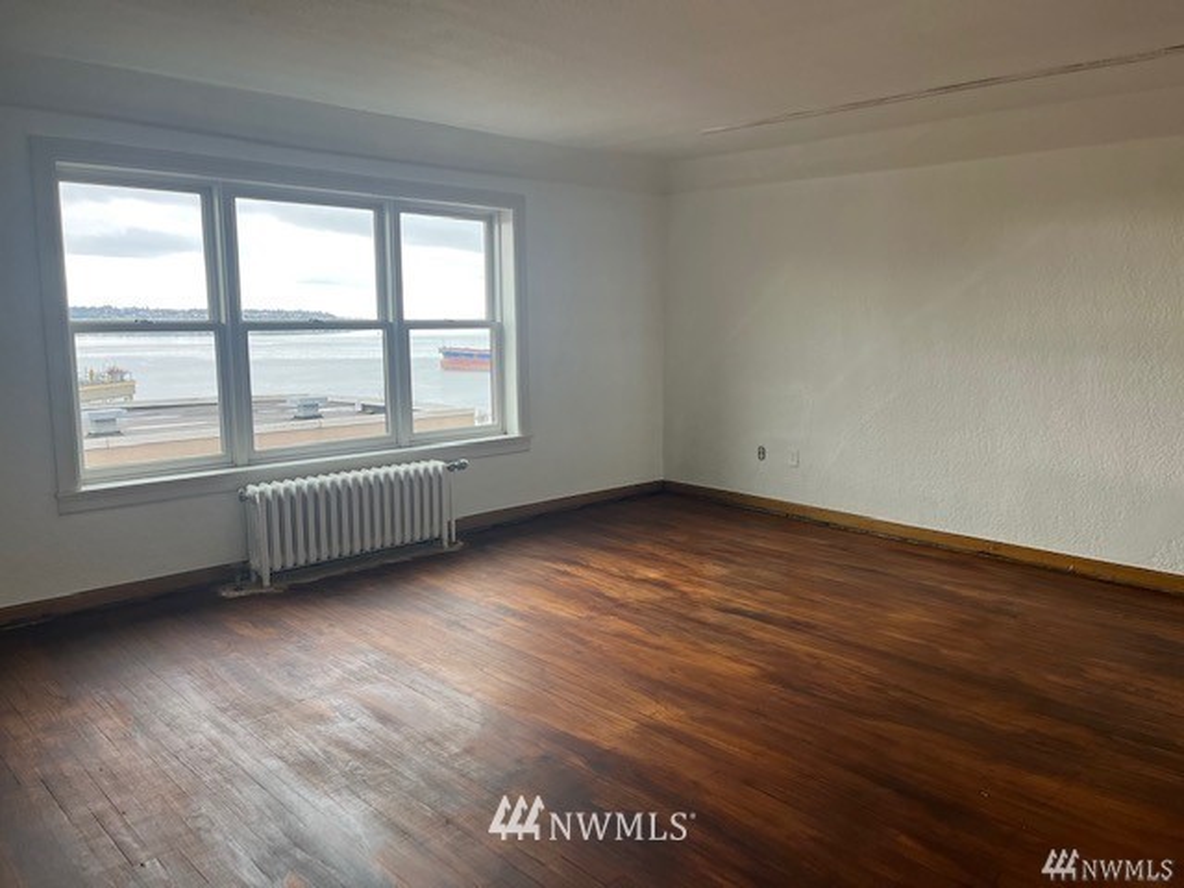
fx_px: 889
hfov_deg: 67.3
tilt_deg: -8.3
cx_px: 592
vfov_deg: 53.1
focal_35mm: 26
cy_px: 444
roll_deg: +0.2
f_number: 1.6
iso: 80
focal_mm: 5.1
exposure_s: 1/120
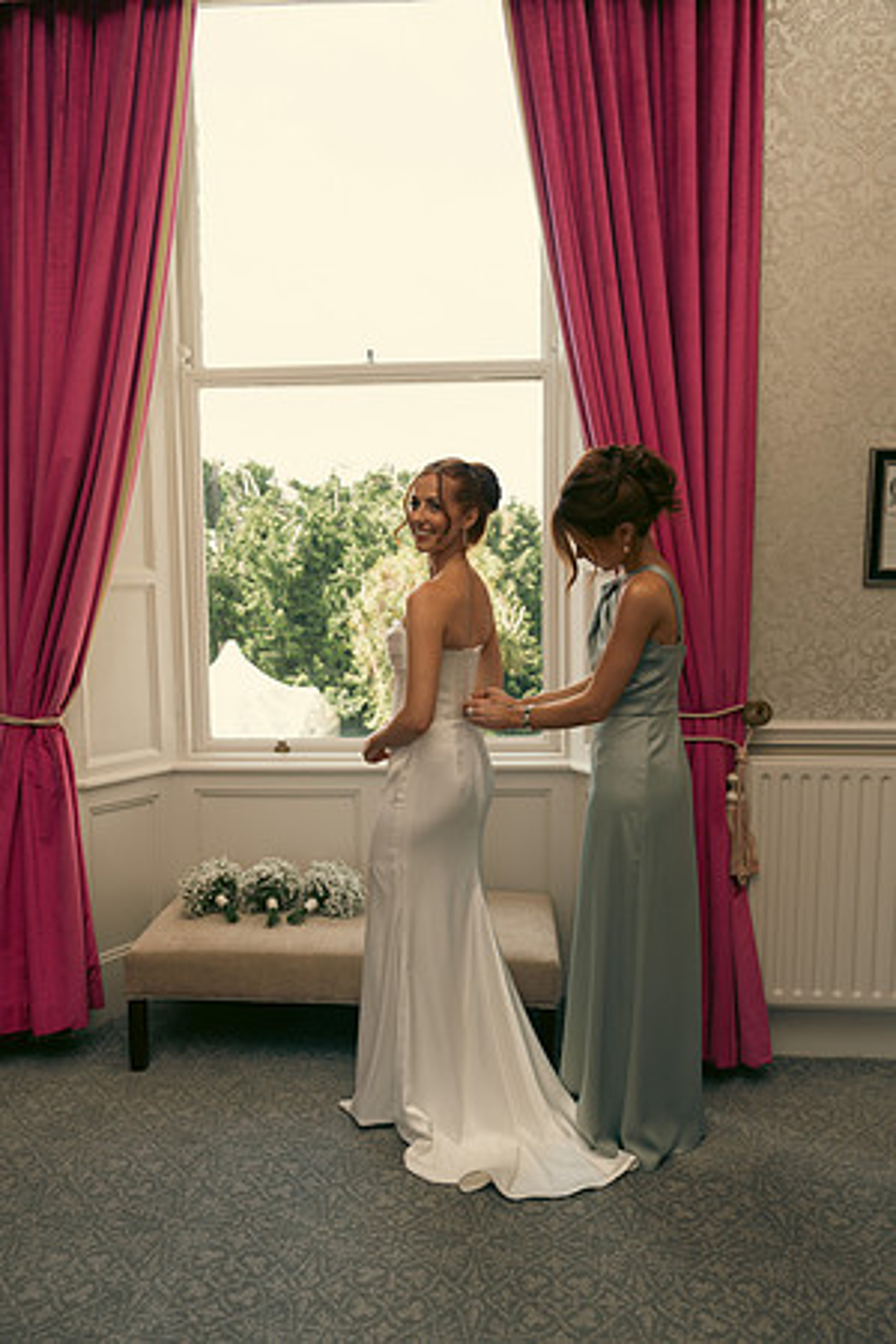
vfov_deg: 65.5
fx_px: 1045
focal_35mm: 28
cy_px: 672
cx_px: 448
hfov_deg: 46.4
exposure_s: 1/160
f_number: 3.5
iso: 125
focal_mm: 28
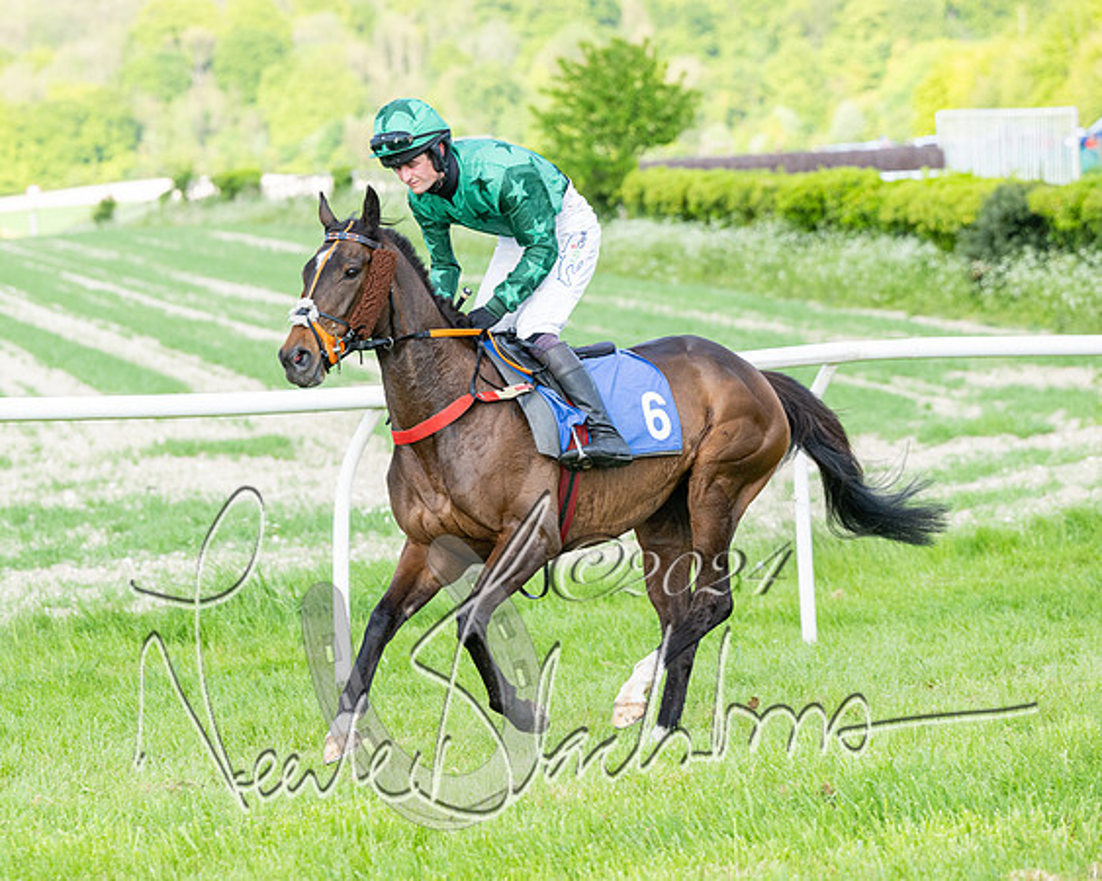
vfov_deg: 8.9
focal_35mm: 173
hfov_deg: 11.2
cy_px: 384
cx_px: 446
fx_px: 5631
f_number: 4
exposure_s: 1/1250
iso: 400
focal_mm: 125
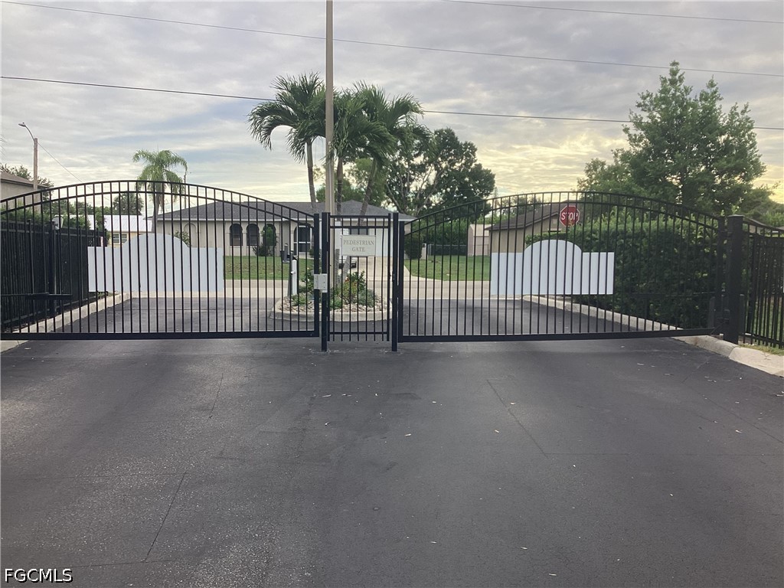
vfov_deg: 45.4
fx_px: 702
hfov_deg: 58.4
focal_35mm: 31
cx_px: 392
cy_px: 294
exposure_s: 1/149
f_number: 2.4
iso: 25
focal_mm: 3.3
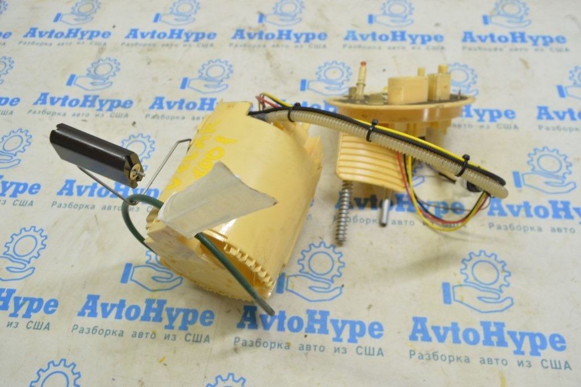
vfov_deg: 47.9
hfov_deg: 67.4
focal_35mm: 27
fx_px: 435
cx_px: 290
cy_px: 194
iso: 400
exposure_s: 1/20
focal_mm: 18
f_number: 5.6
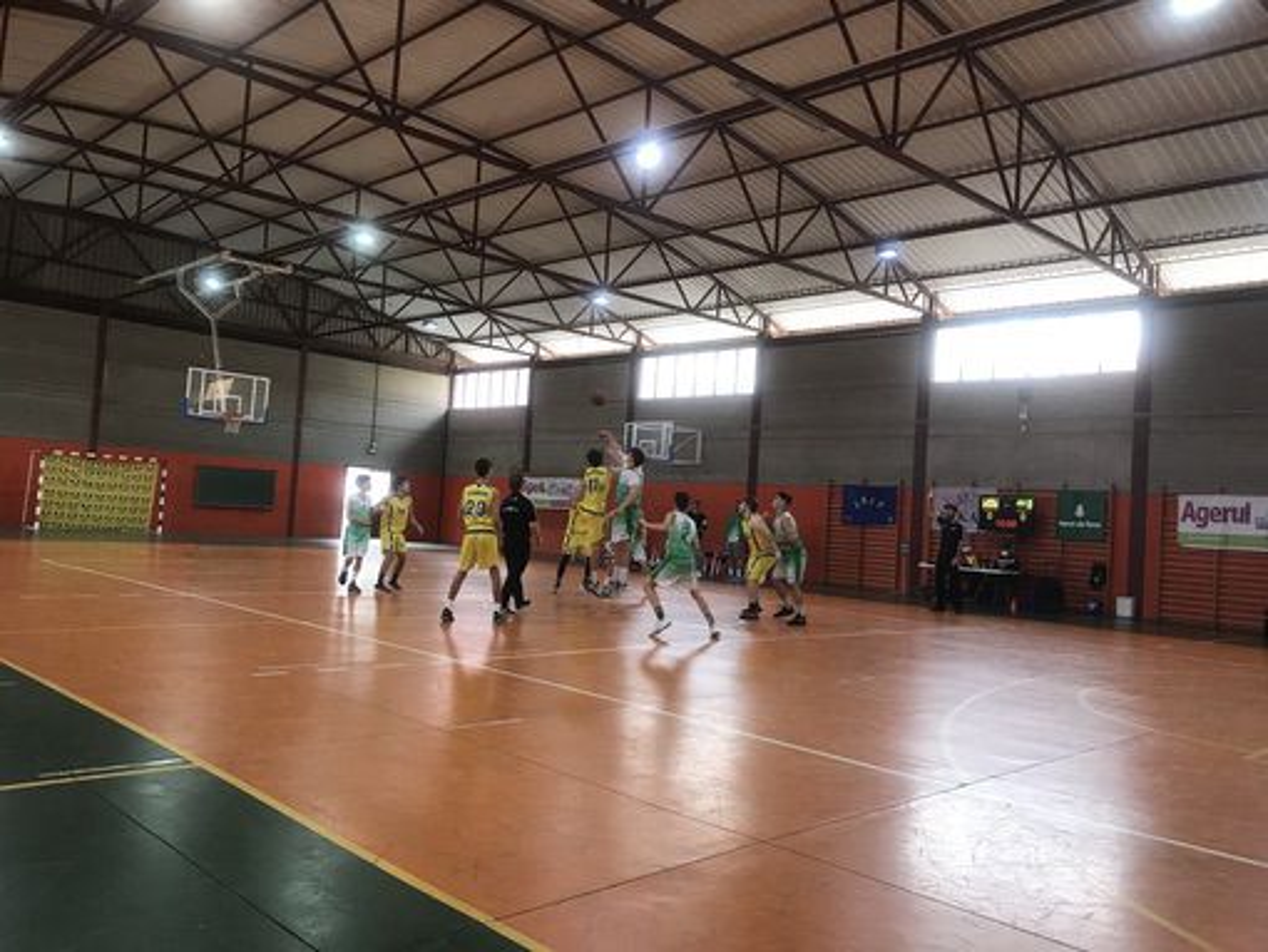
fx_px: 1026
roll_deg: -4.1
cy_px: 476
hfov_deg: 63.4
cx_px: 634
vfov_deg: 49.8
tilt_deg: +3.1
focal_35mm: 28
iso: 25
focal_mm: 3.99
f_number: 1.8
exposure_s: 1/33
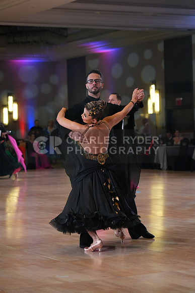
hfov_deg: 13.0
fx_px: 853
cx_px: 98
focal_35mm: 105
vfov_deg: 19.5
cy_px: 146
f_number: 4.5
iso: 3200
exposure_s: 1/500
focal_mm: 105
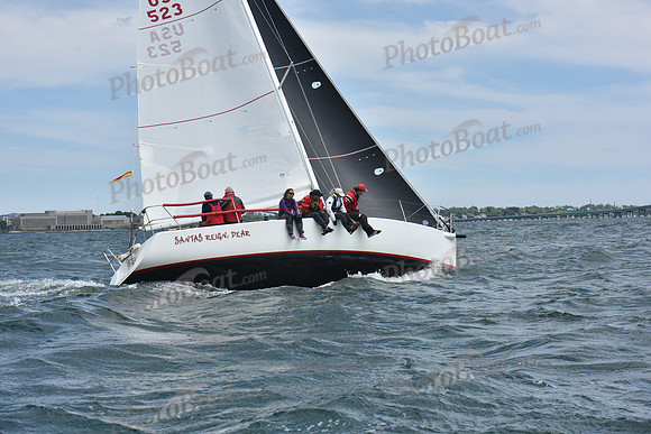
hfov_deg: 28.8
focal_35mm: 70
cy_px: 217
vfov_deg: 19.5
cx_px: 326
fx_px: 1266
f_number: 8
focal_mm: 70
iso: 250
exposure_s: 1/1000
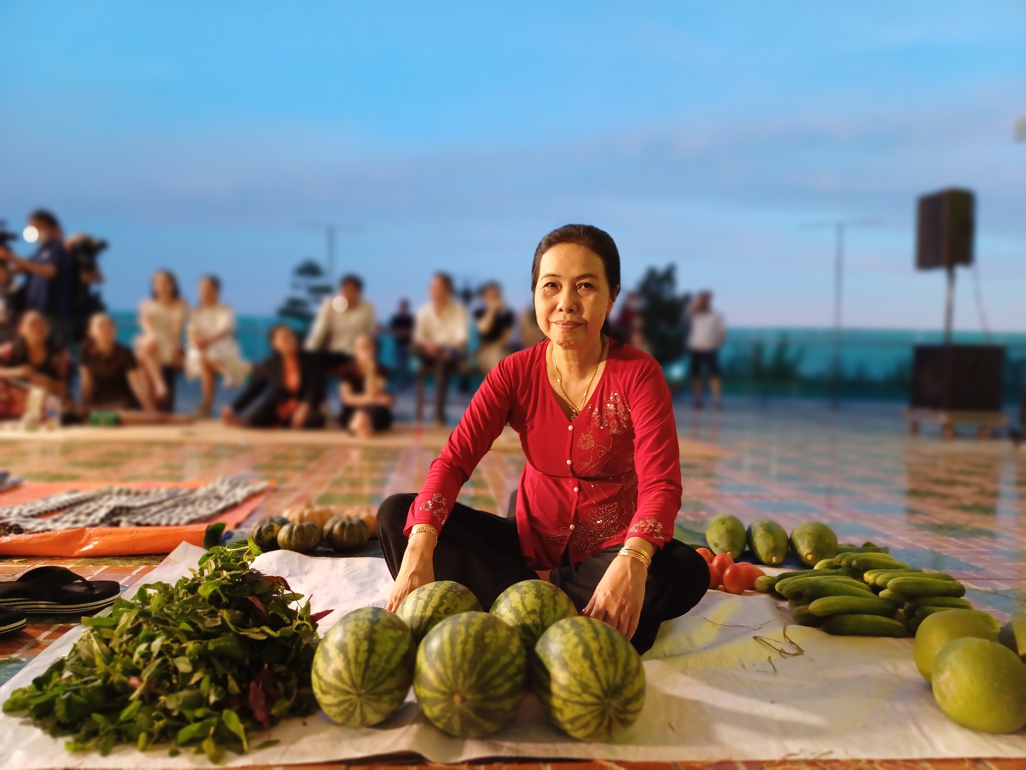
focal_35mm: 25
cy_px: 385
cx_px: 513
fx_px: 741
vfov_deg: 54.9
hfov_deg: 69.4
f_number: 1.8
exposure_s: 1/50
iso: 400
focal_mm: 4.65
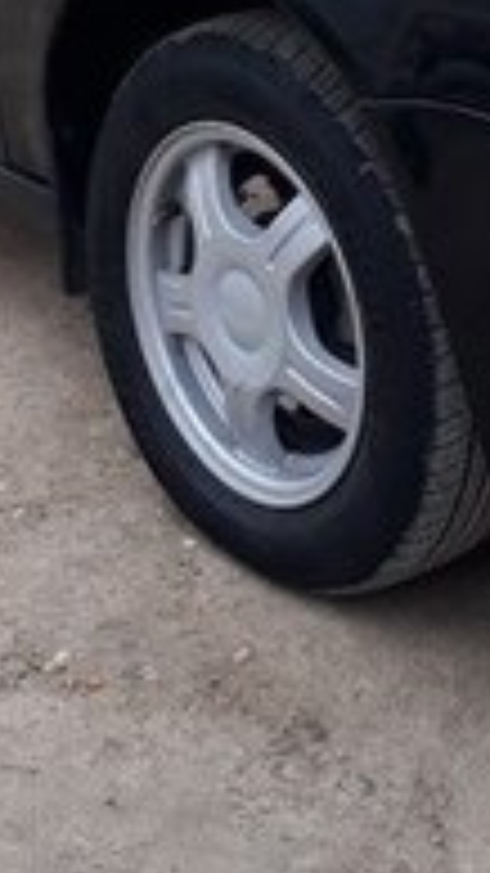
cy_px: -133
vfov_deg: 20.2
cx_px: 207
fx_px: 2312
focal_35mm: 100
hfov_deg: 12.1
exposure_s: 1/33
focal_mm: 3.6
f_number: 1.9
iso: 64
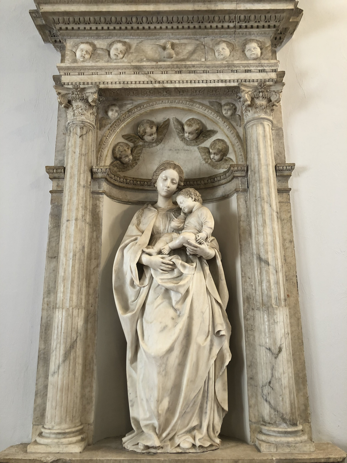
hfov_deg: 49.7
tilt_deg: +13.8
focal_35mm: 28
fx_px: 374
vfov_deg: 63.4
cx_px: 174
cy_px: 232
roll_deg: +0.8
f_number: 1.8
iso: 40
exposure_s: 1/20
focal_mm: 4
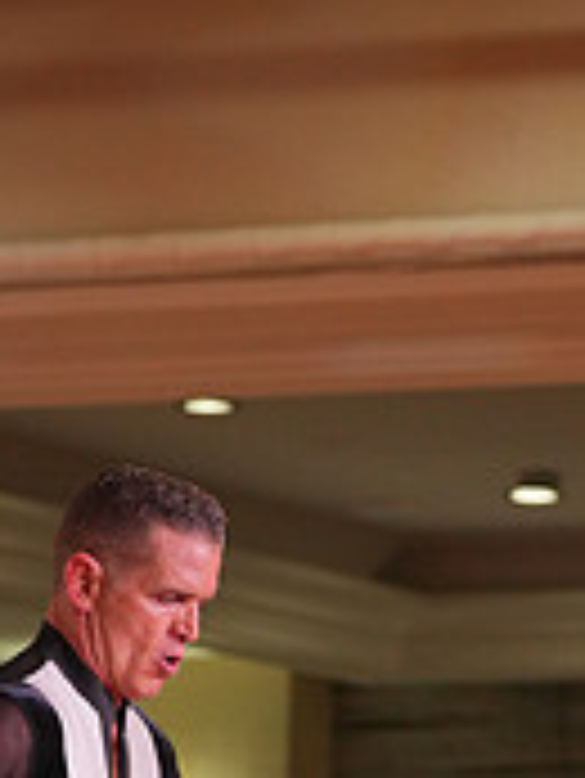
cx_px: 637
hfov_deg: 4.5
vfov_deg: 5.9
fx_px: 7404
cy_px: 1255
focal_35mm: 329
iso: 1600
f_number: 4
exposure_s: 1/400
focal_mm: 102
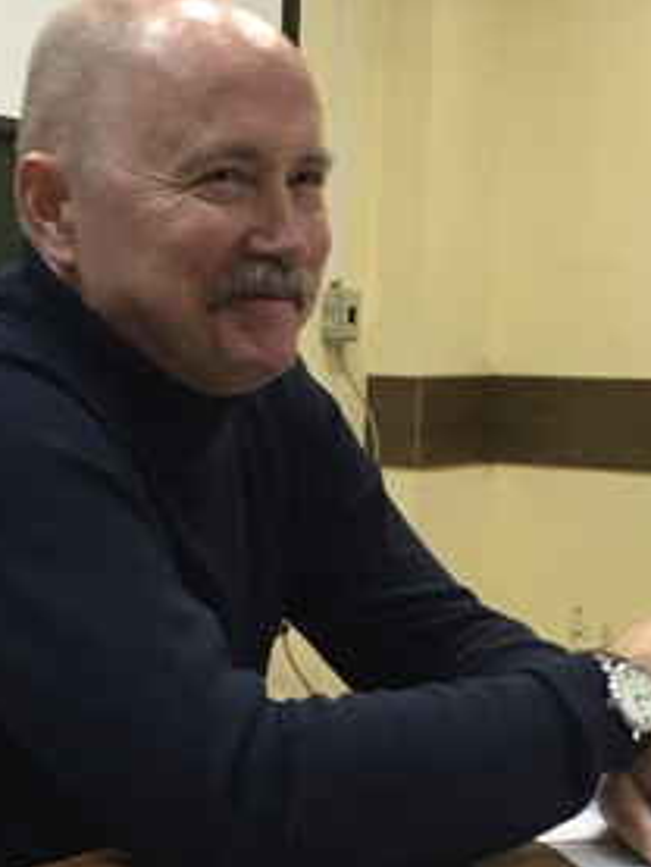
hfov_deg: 21.9
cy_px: 698
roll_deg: -1.8
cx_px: 282
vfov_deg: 28.3
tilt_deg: -11.4
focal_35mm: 67
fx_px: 1679
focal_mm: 4.15
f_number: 2.2
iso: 250
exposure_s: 1/33
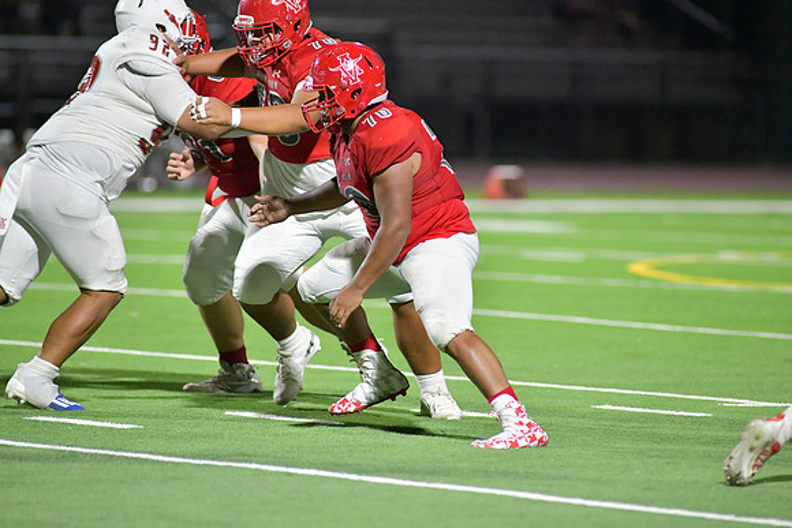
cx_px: 396
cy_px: 264
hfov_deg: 6.9
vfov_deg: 4.6
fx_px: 6601
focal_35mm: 300
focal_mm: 300
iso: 10000
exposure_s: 1/1250
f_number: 4
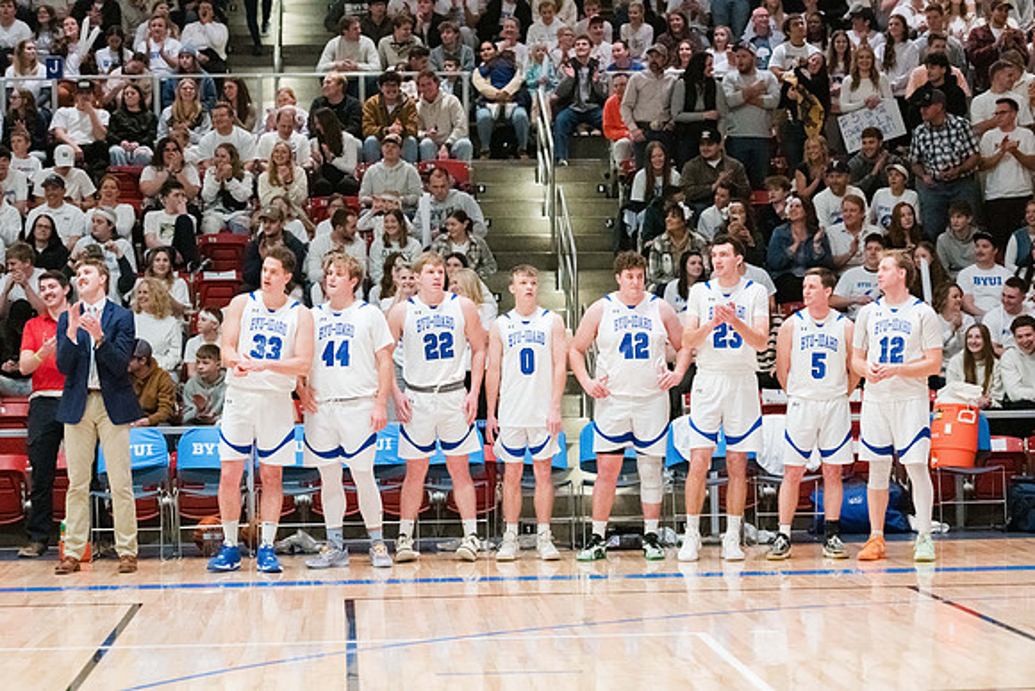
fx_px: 2876
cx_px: 518
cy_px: 346
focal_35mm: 100
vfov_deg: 13.7
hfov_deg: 20.4
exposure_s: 1/1000
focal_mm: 100
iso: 20000
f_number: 2.8
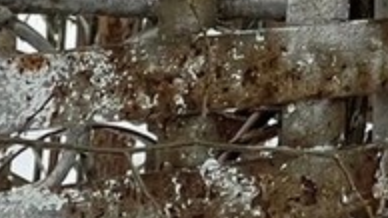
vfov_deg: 2.7
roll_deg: -2.5
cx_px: 338
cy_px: -358
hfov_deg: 4.9
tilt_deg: +0.0
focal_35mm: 443
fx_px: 4556
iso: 100
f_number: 2.8
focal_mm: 9
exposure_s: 1/99
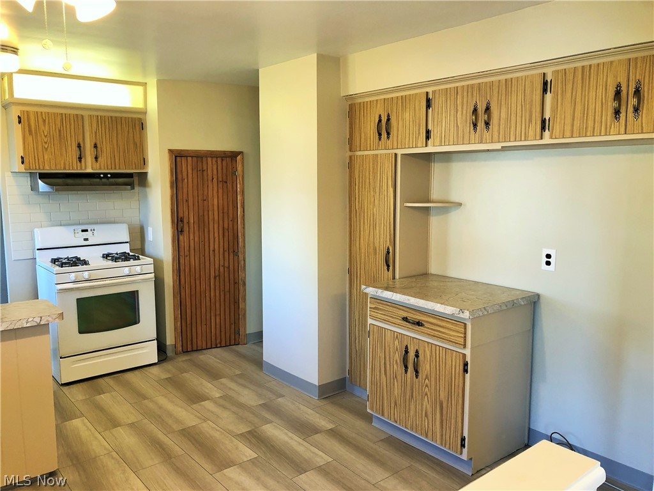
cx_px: 327
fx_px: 529
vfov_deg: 49.7
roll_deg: -0.4
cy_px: 246
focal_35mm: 28
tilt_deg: -7.6
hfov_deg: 63.4
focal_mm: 3.99
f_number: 1.8
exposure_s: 1/24
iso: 40
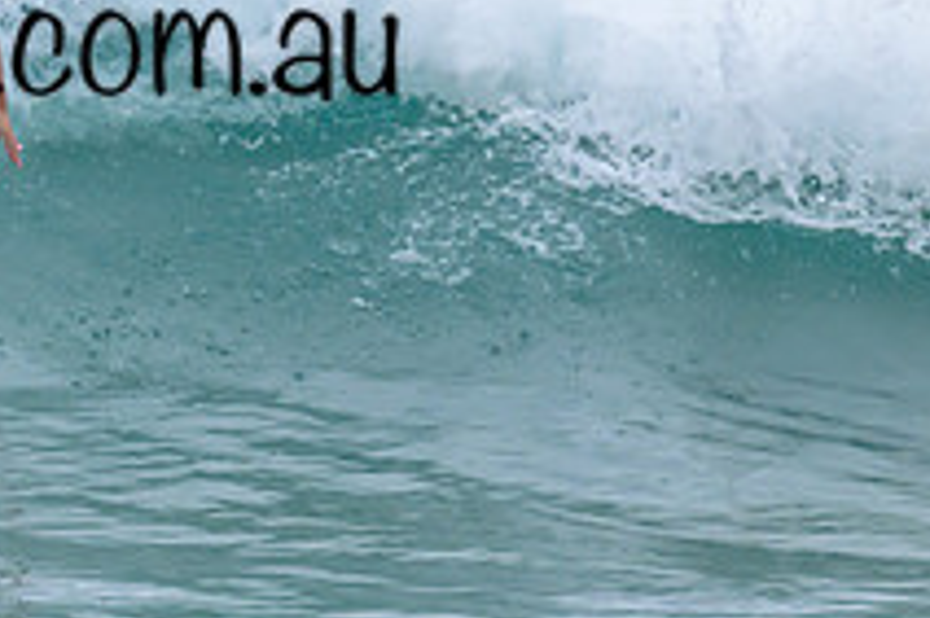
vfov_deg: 0.6
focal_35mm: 2245
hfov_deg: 0.9
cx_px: -66
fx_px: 57949
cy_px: -7
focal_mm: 800
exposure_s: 1/2000
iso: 1400
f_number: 11
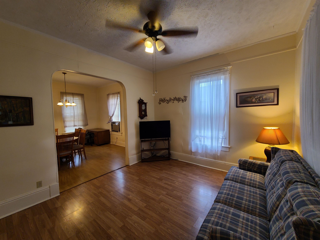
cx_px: 160
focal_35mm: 13
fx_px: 120
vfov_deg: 89.9
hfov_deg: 106.2
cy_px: 120
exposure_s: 1/60
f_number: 2.2
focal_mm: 2.2
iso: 160
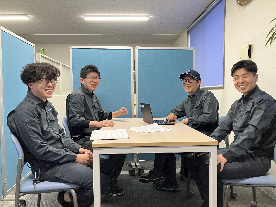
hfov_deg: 63.4
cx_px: 138
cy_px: 104
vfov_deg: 49.7
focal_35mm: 28
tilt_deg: -2.1
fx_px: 223
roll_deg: -0.2
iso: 80
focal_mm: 3.99
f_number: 1.8
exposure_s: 1/60
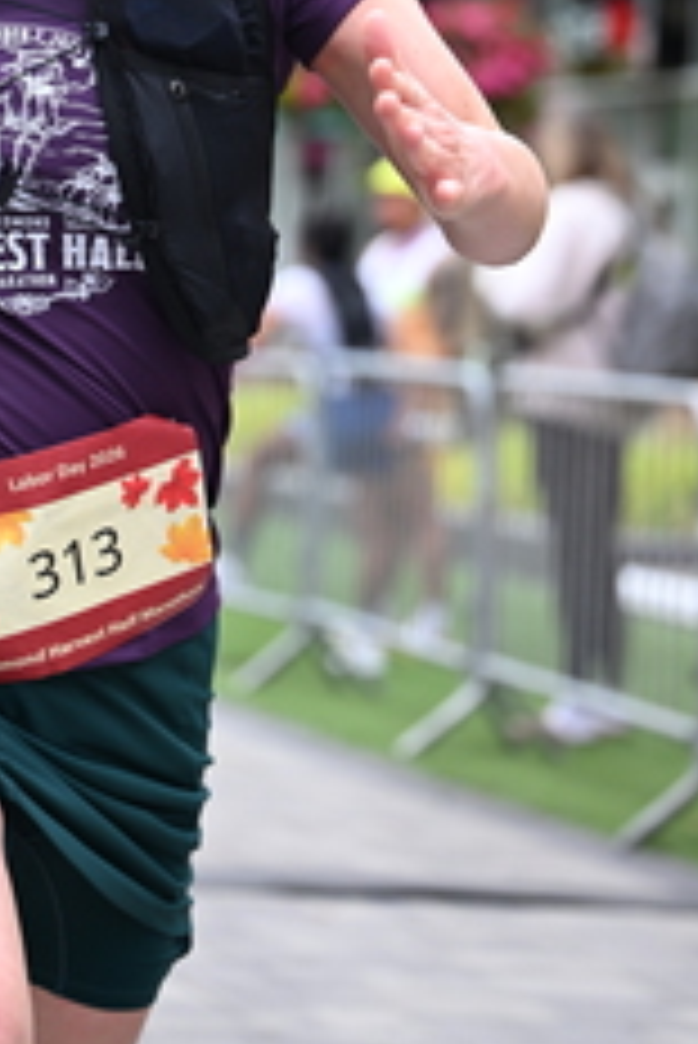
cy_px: 40
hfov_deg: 8.3
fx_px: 4820
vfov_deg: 12.2
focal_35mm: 166
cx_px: 110
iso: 640
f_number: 2.8
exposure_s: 1/2000
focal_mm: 70
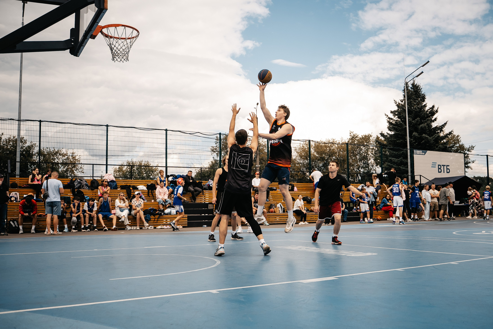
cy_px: 175
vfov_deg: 38.7
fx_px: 467
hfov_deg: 55.6
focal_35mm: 34
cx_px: 263
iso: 320
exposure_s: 1/2500
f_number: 3.5
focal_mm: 32
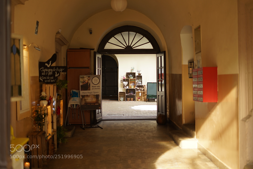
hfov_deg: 39.6
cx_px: 126
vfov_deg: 27.0
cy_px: 84
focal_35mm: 50
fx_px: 351
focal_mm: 50
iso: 100
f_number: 1.8
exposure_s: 1/100
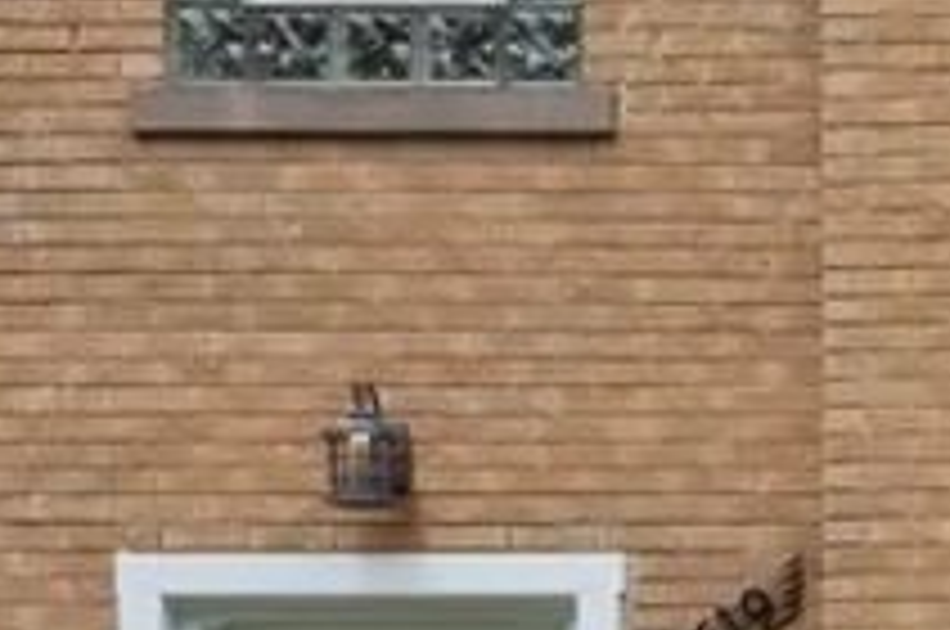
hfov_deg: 17.3
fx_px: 2819
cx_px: 1418
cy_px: 216
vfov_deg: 12.7
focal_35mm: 107
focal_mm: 22
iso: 200
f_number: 9
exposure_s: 1/100
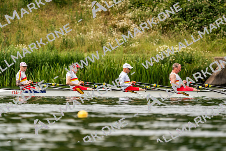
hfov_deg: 4.5
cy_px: 76
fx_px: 2907
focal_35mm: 463
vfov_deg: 3.0
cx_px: 113
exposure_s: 1/2000
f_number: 6.3
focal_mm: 463
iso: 320
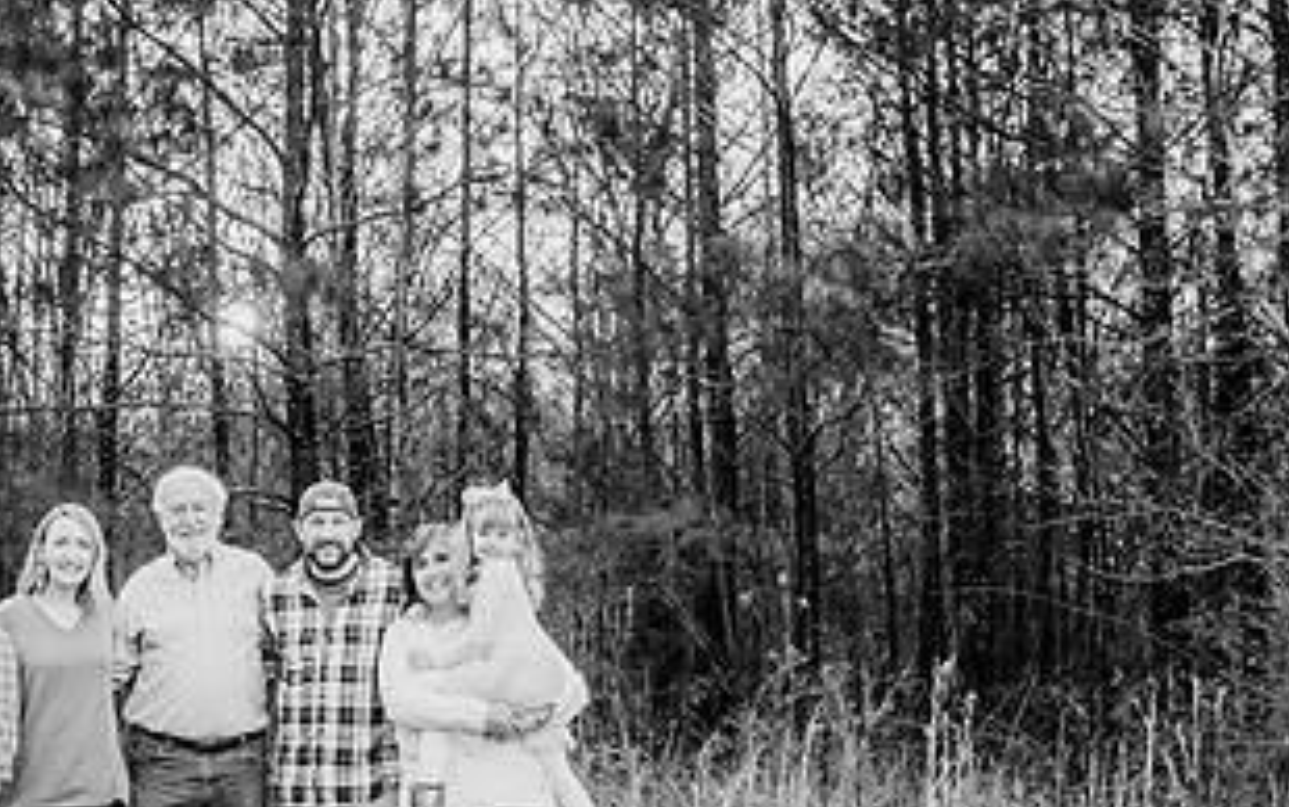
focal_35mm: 53
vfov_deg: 24.4
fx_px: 1863
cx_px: 231
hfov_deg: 36.7
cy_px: 508
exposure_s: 1/800
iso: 800
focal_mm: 24
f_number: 4
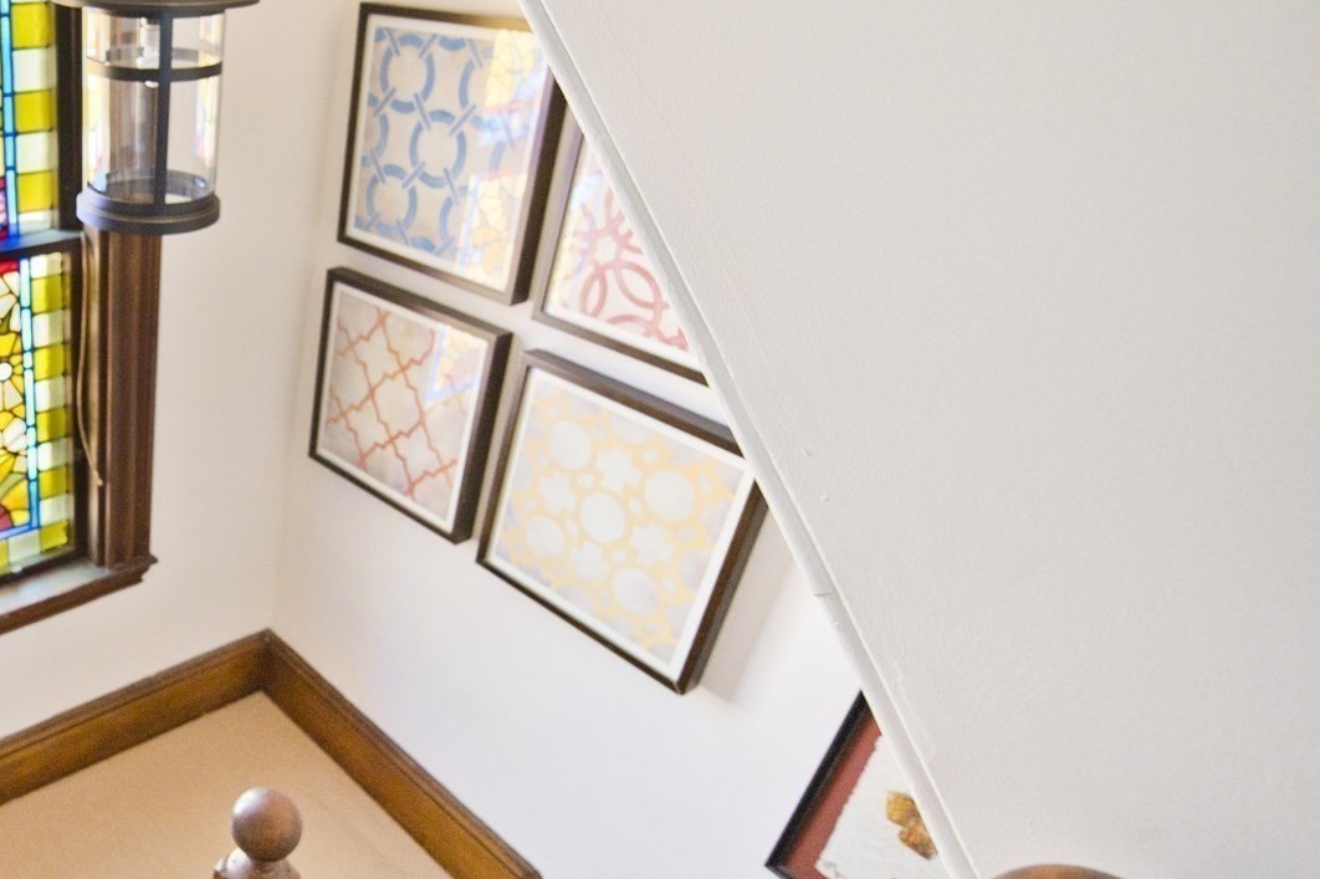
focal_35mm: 27
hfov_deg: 57.7
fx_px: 989
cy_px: 486
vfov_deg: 47.8
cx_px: 129
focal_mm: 14
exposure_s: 1/125
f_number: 2.8
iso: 720
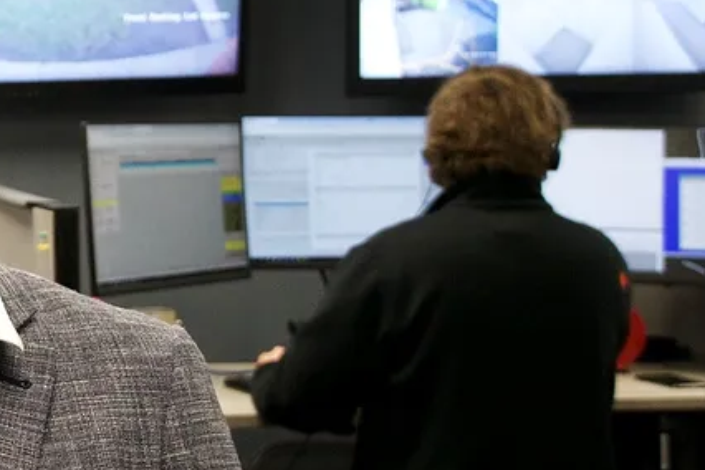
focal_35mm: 93
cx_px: -159
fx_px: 1821
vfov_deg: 14.6
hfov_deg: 20.4
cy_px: 118
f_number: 4
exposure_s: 1/160
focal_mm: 22
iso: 2000
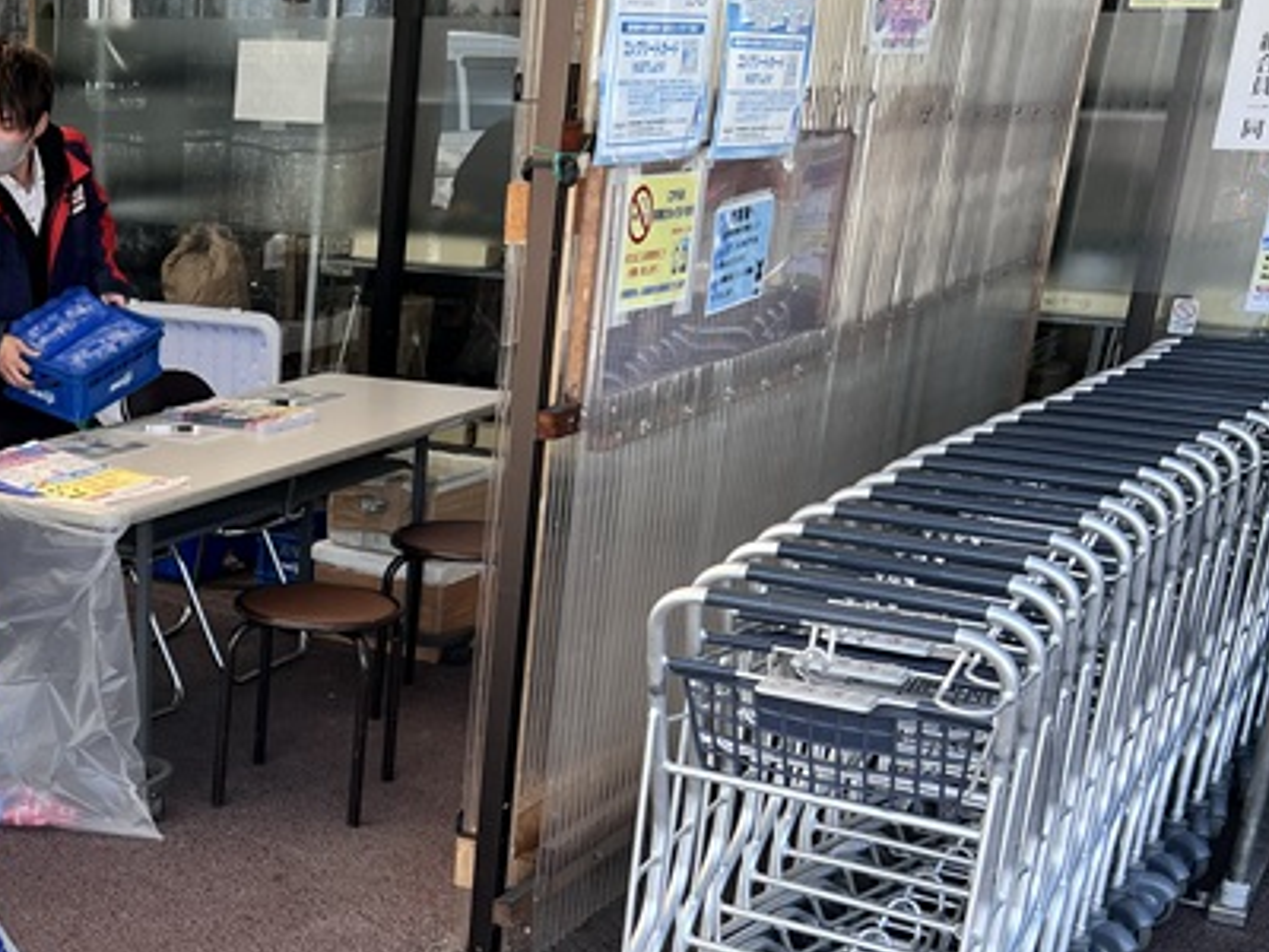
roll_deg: -0.5
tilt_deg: -20.4
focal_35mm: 53
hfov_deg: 33.5
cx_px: 40
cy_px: 766
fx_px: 1943
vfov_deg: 27.0
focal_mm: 5.7
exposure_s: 1/374
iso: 50
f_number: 1.5
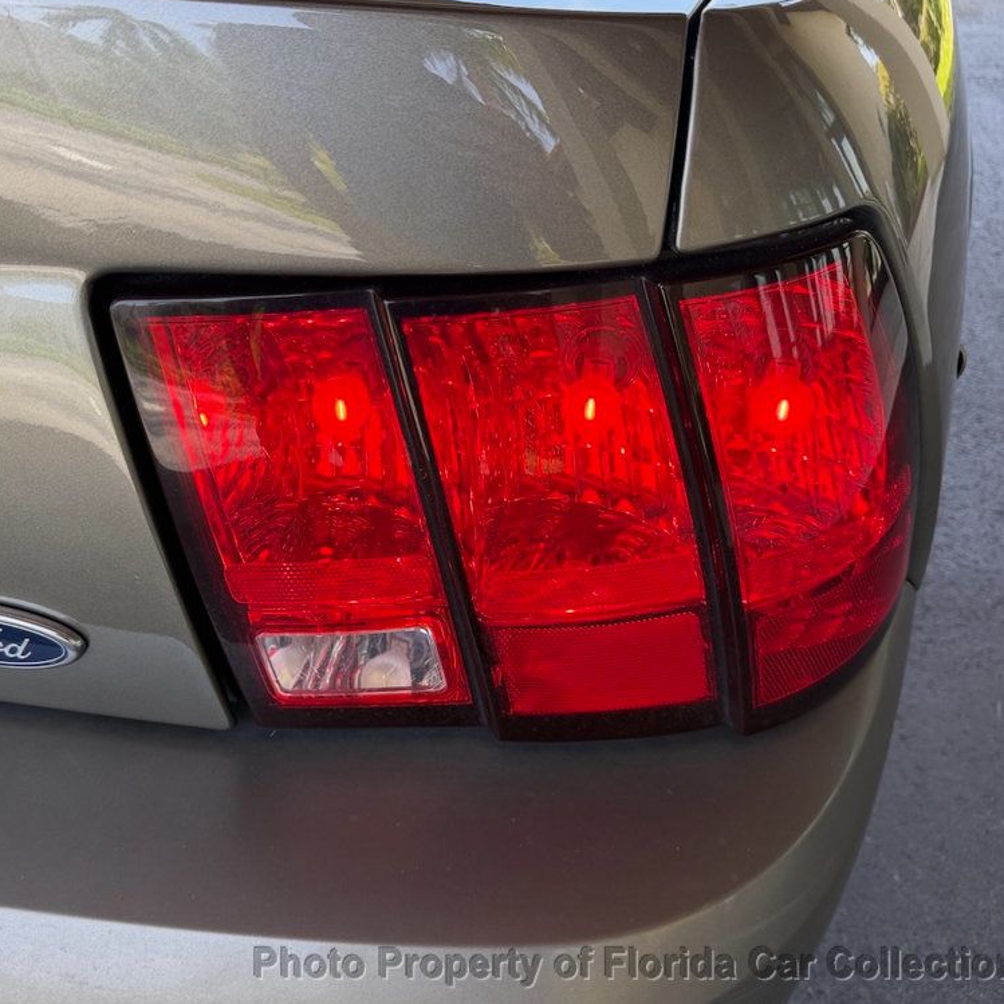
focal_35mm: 29
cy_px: 495
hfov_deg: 55.2
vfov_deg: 55.6
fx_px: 952
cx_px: 402
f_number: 1.78
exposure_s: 1/172
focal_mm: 6.76
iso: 80
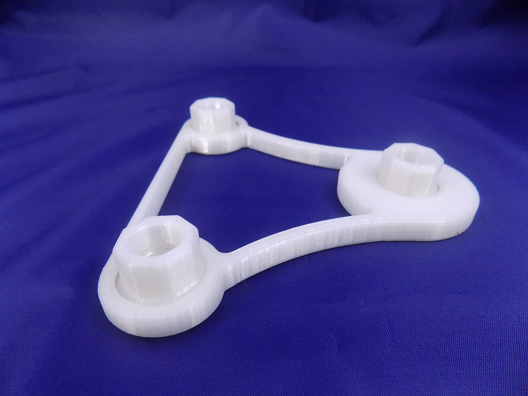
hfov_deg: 73.9
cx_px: 264
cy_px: 198
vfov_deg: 58.9
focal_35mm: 23
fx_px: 351
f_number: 3.1
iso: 280
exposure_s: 1/30
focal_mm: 4
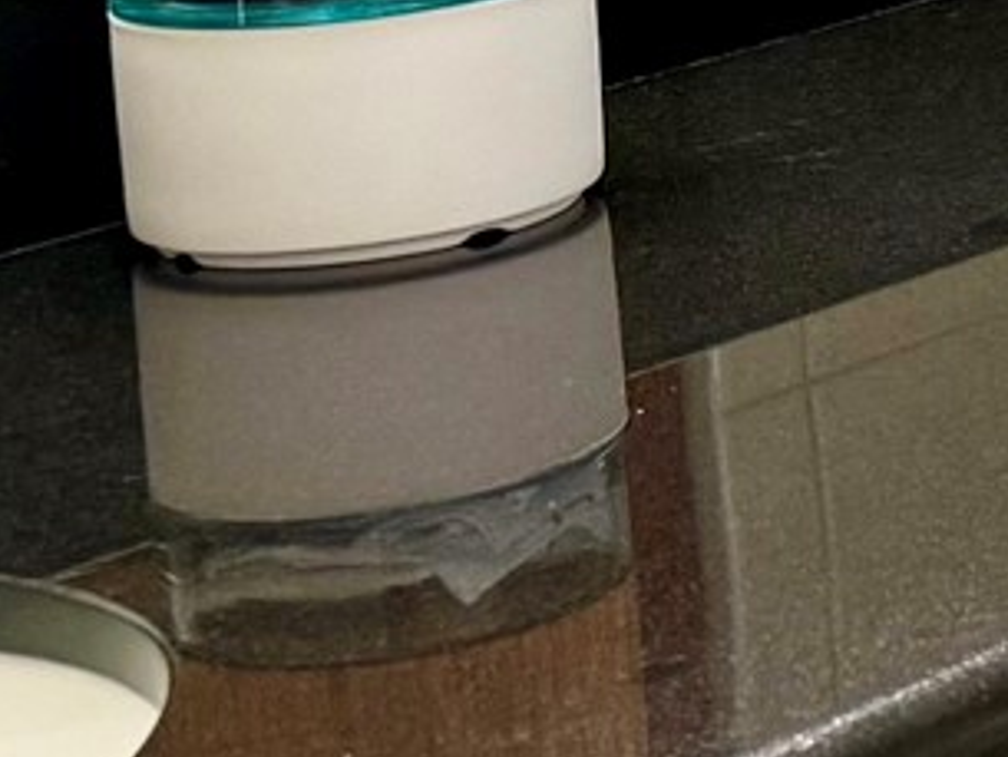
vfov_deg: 8.9
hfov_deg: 9.6
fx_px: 4690
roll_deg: +0.7
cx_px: 2978
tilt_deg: -5.4
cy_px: -592
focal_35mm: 161
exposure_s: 1/60
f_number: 1.78
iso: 200
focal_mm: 6.76
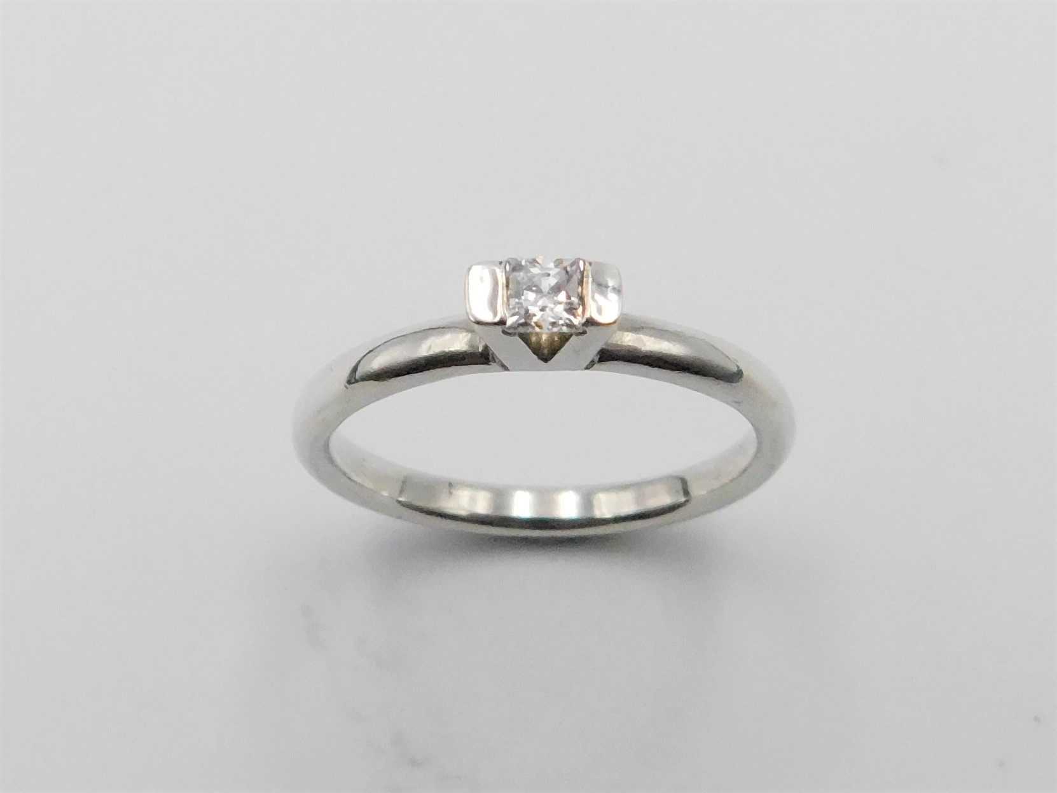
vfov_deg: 58.9
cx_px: 528
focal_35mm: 23
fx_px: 702
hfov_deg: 73.9
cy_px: 396
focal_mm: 4
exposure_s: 1/1250
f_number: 3
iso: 400
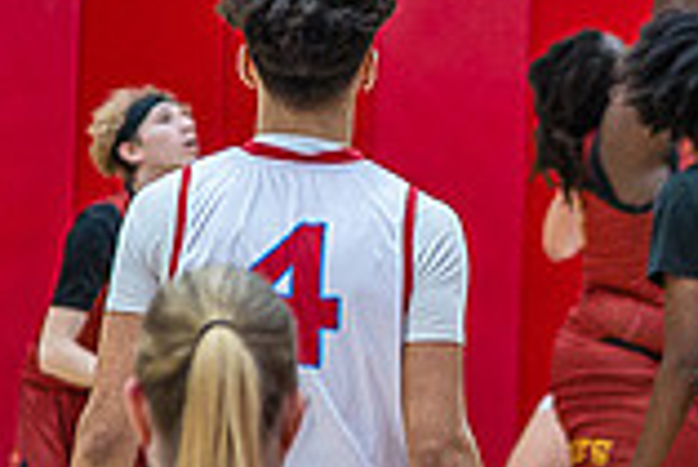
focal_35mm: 413
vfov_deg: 3.3
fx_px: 8015
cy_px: 44
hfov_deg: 5.0
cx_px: 627
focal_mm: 112
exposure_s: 1/320
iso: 2000
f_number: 4
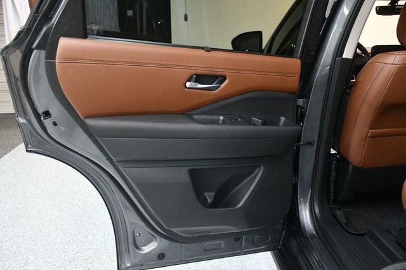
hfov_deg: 57.2
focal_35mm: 33
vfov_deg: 39.9
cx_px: 203
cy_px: 135
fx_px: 372
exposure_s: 1/80
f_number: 3.5
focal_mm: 22
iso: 3200
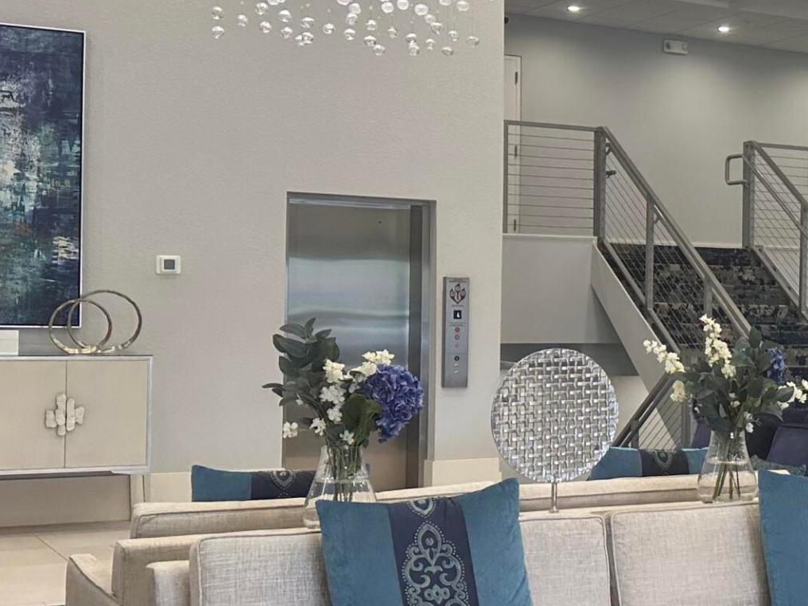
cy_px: 305
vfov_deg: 21.6
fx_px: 1587
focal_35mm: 68
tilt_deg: -0.7
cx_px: 872
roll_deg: -0.4
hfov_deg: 26.5
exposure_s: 1/120
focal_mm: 6.86
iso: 160
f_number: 1.78
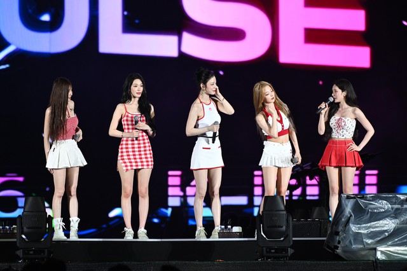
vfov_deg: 3.6
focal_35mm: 380
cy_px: 136
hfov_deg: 5.4
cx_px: 204
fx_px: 4294
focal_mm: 380
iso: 2000
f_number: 5.6
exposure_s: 1/400
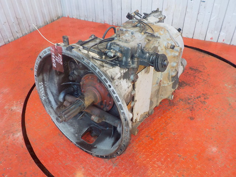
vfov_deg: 46.8
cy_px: 88
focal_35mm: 30
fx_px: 205
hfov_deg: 60.0
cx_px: 118
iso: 220
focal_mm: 4.1
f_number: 3.3
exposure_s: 1/30
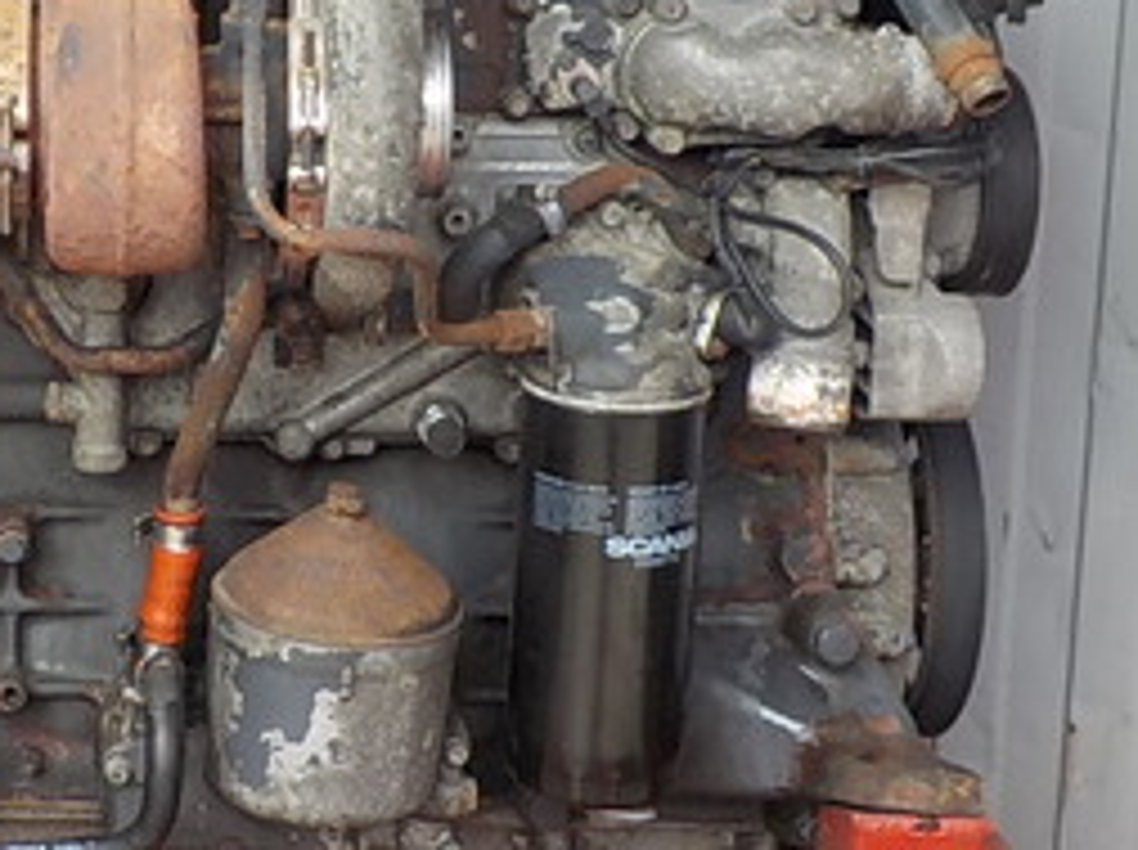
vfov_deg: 19.1
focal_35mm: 76
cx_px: 81
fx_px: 2495
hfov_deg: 24.8
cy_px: 130
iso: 125
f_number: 3.3
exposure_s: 1/40
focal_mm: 4.1
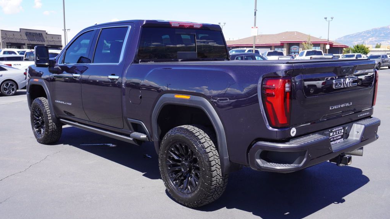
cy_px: 119
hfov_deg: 54.6
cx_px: 195
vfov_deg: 32.3
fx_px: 378
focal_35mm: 37
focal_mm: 23
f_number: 8
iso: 100
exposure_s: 1/100
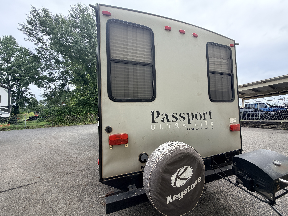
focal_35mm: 14
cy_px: 108
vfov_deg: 85.7
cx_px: 144
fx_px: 116
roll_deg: +1.5
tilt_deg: +0.7
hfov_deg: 102.1
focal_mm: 2.22
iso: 64
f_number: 2.2
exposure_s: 1/502
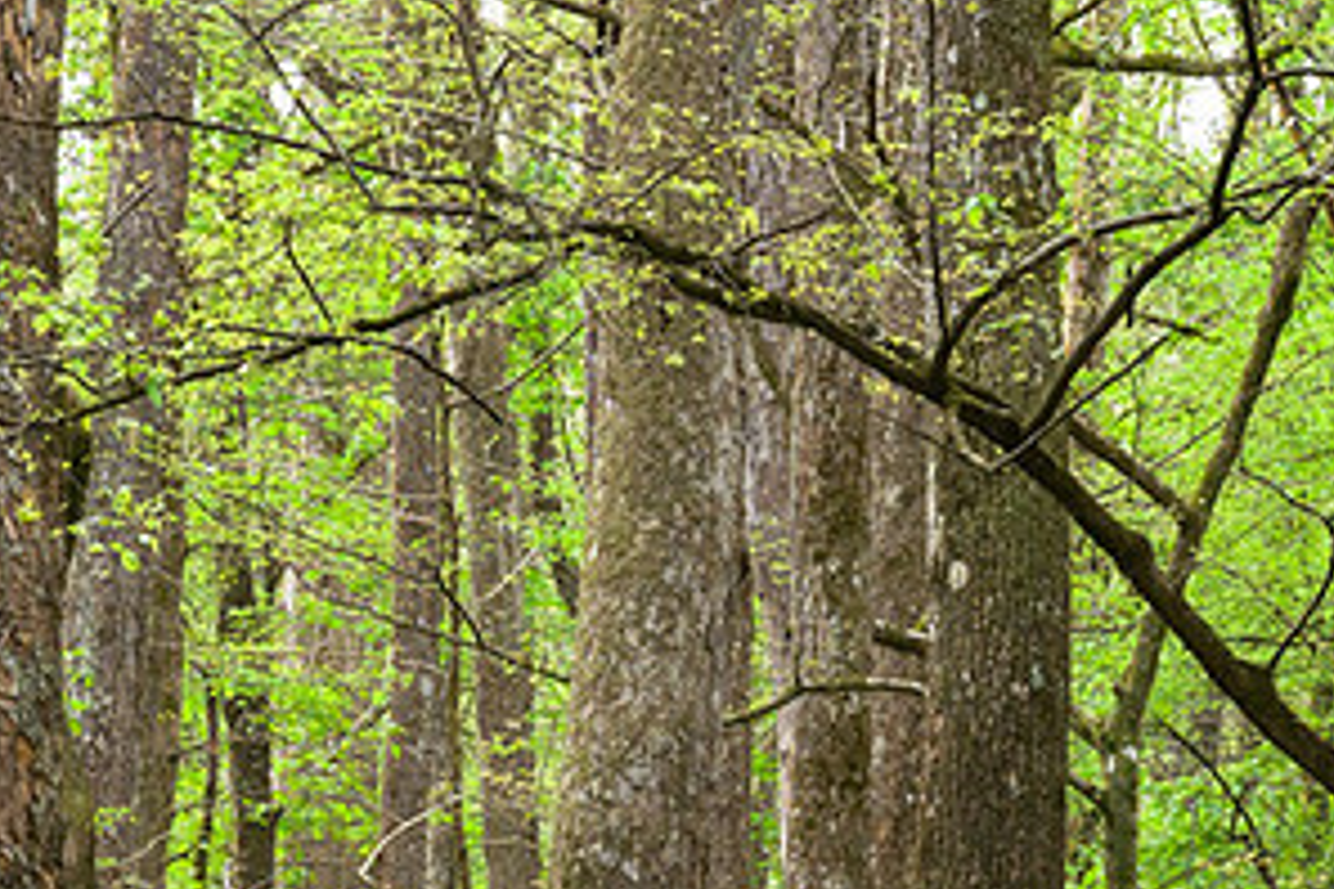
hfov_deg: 7.9
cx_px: 840
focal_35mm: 259
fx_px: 9597
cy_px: 1015
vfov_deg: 5.3
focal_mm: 70
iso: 1600
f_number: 10
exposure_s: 1/320
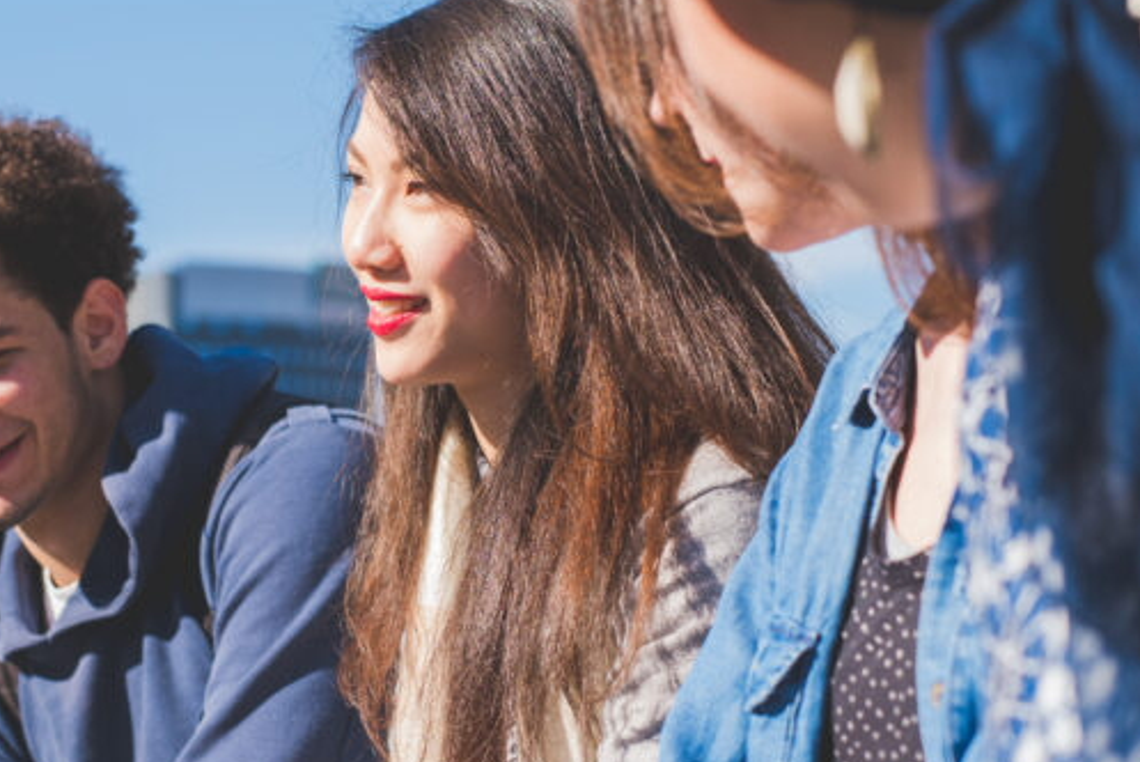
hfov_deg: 19.8
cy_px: 458
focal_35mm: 103
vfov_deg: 13.3
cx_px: 404
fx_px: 3263
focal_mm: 50
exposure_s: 1/1000
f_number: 4
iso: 200
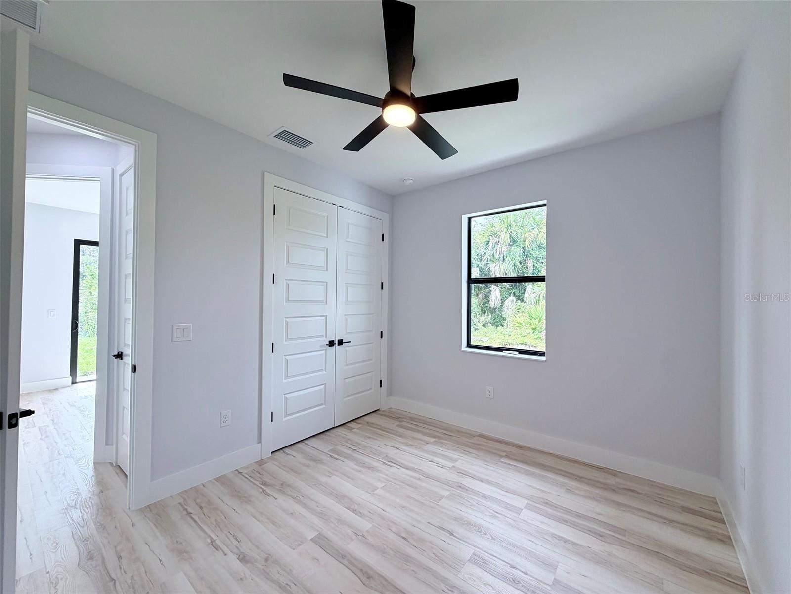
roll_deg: -0.1
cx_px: 396
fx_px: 320
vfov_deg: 85.7
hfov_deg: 102.1
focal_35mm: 14
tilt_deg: +1.1
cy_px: 297
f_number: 2.2
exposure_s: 1/117
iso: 80
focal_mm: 2.22
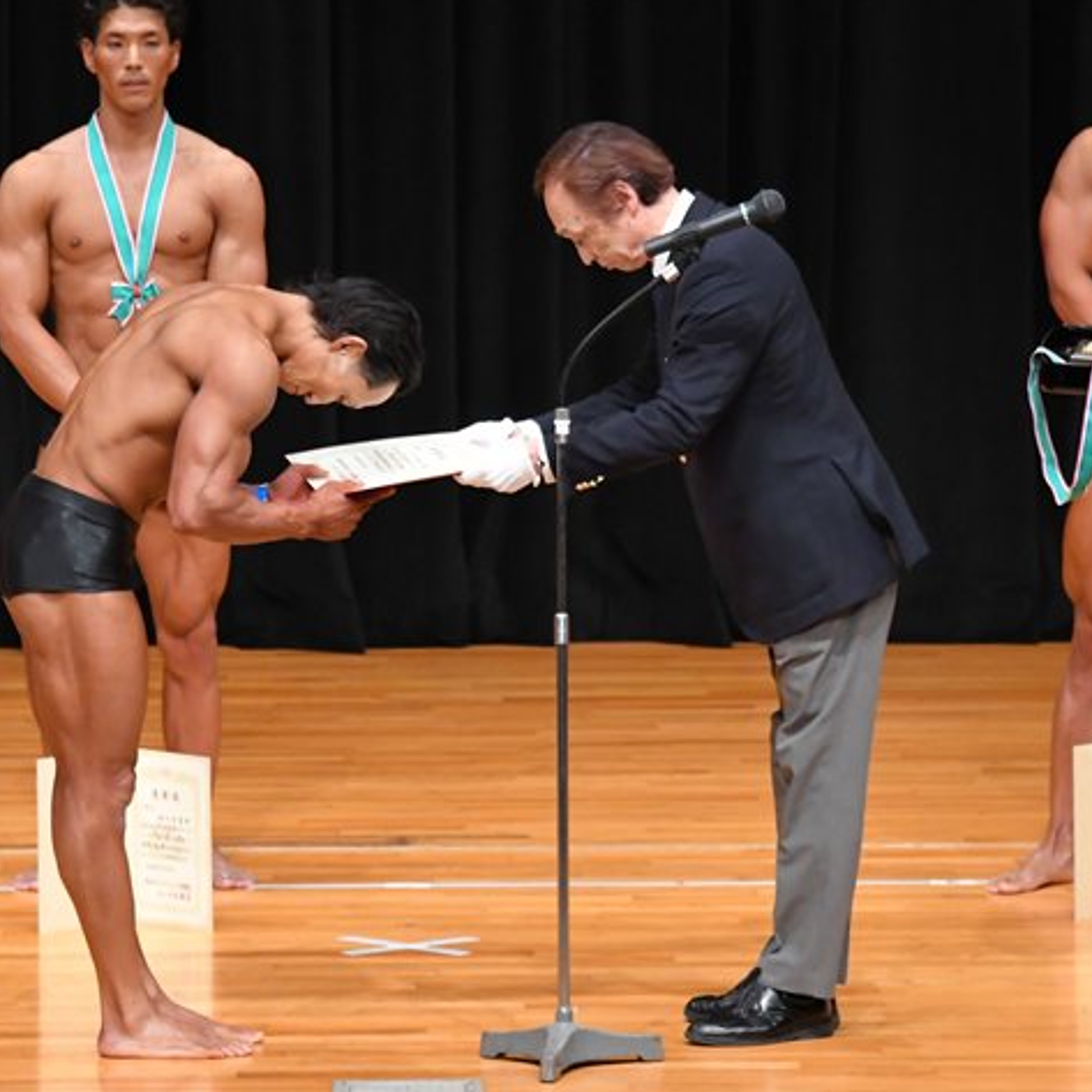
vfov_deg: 4.9
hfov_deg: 4.9
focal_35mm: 355
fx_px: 12670
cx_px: 414
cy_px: 584
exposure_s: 1/400
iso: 4000
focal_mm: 170
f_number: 5.6
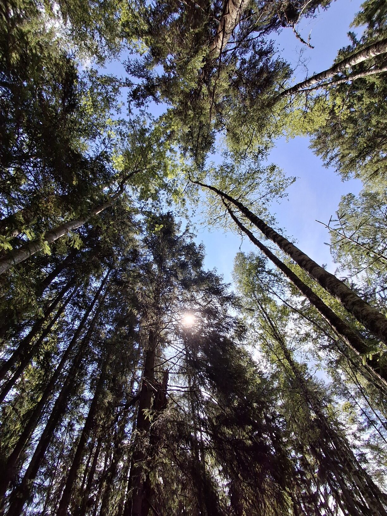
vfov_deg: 94.5
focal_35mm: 16
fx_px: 239
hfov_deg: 78.1
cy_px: 258
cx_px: 194
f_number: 2.2
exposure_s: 1/1297
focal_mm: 1.64
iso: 40
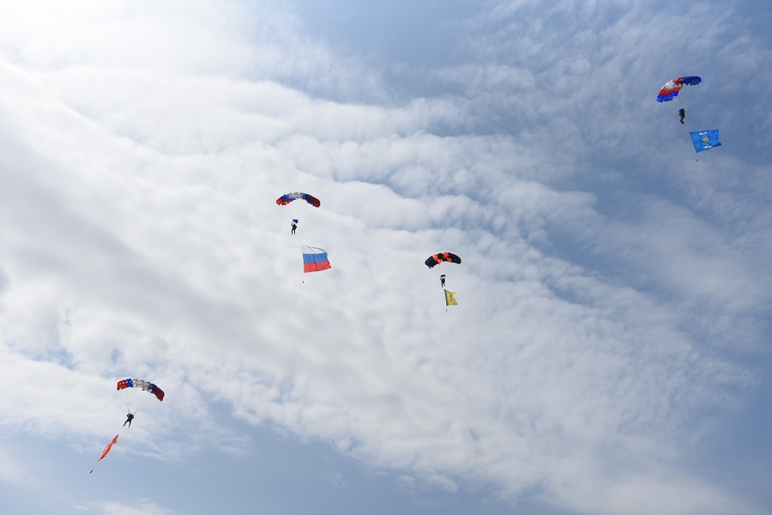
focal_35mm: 44
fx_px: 943
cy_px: 258
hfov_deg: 44.5
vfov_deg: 30.5
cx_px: 386
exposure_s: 1/4000
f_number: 4.5
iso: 200
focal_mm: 44
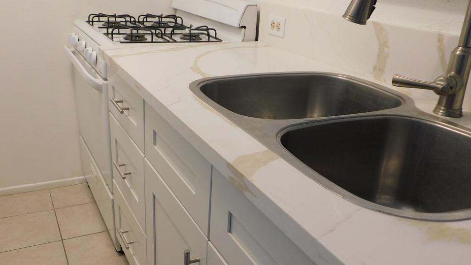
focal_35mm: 35
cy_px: 166
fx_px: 437
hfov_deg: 56.6
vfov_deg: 33.6
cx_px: 222
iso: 140
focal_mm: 5.3
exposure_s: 1/30
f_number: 3.2
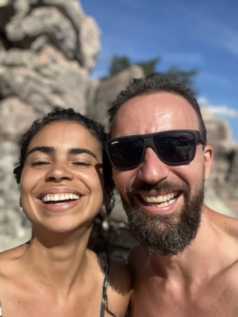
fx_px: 275
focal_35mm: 30
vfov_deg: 60.0
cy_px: 158
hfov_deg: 46.8
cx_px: 119
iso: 32
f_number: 2.2
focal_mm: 2.71
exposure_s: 1/857
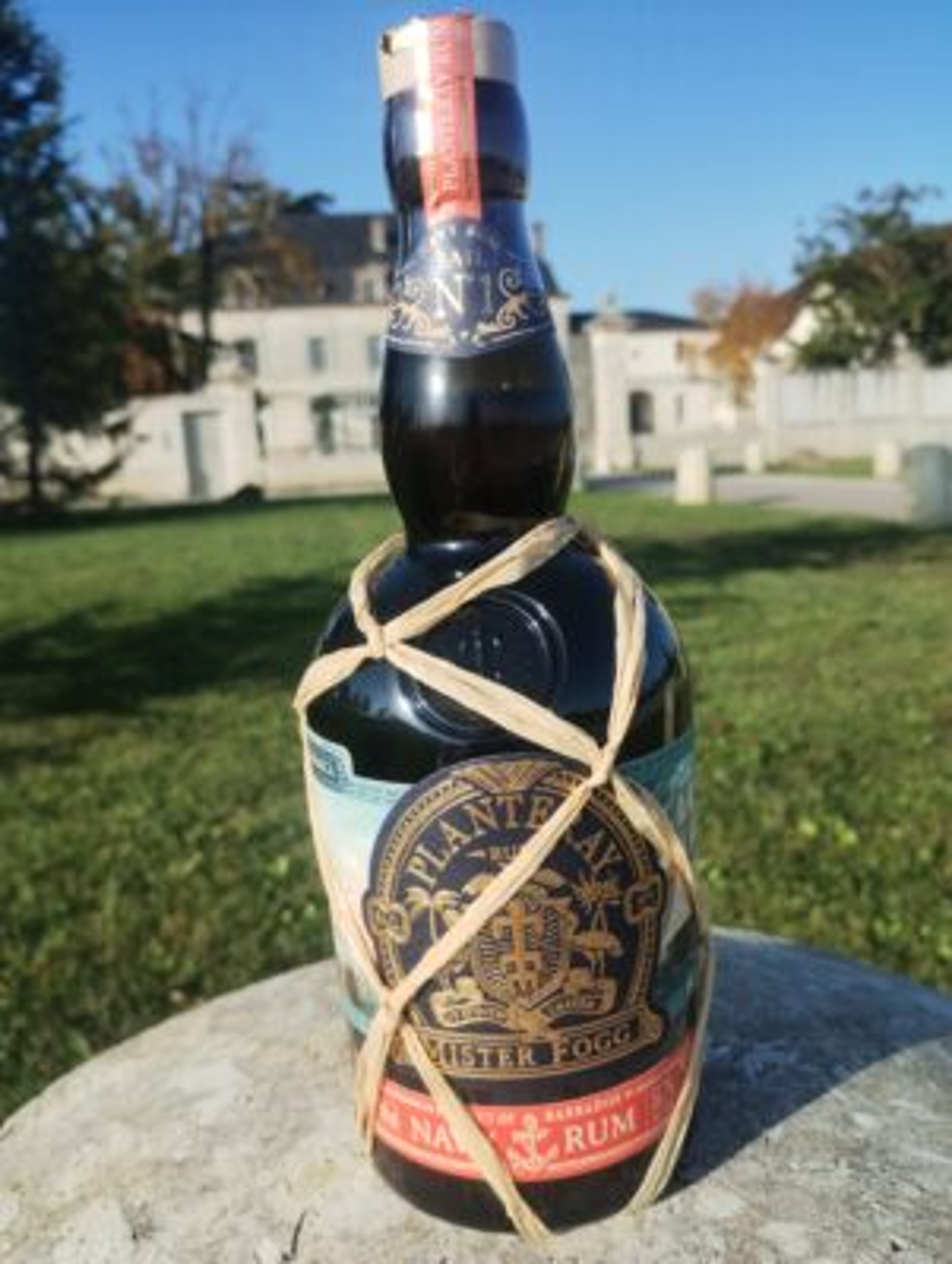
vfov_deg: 63.4
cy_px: 632
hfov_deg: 49.8
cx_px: 476
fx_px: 1025
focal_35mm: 28
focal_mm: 4.27
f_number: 1.8
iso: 100
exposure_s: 1/837
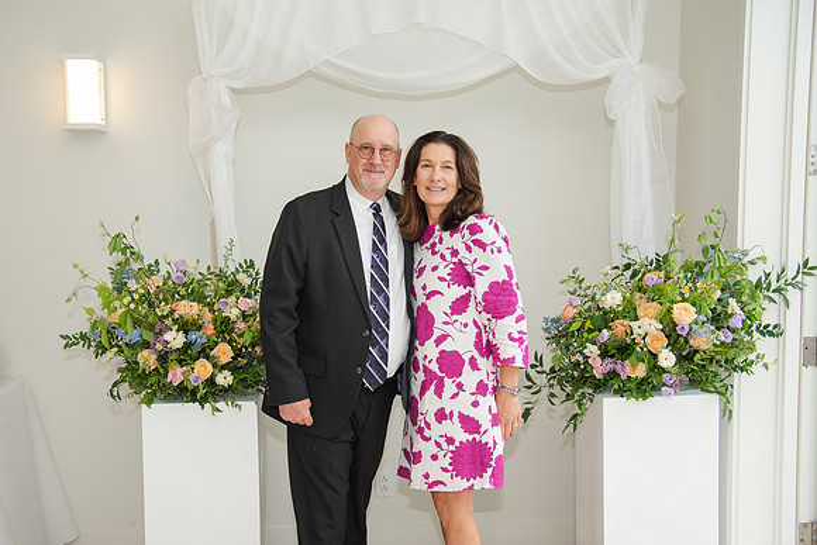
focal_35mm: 40
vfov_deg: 33.7
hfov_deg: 48.7
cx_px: 367
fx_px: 901
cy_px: 275
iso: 200
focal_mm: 35
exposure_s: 1/200
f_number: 4
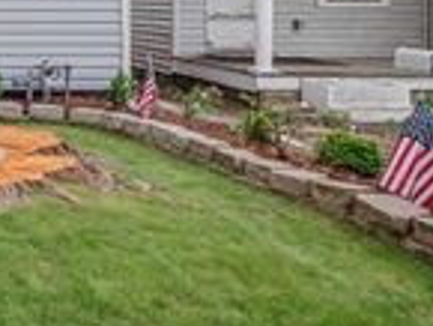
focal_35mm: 55
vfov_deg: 25.2
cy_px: -7
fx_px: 689
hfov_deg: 27.1
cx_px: -176
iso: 200
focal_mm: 8
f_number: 3.5
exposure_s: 1/1250
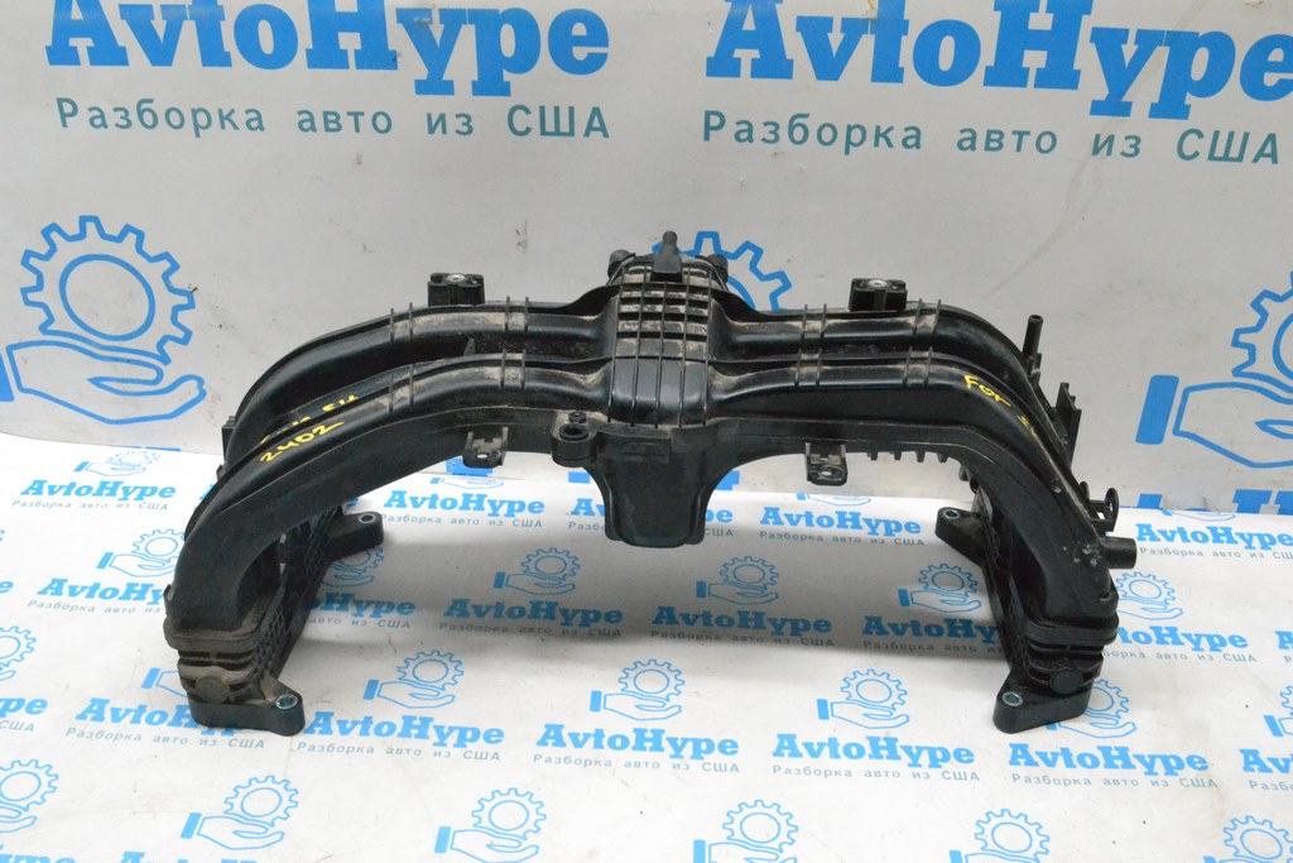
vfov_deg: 36.9
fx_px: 1293
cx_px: 646
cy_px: 432
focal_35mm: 36
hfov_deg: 53.1
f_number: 9
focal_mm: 24
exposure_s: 1/160
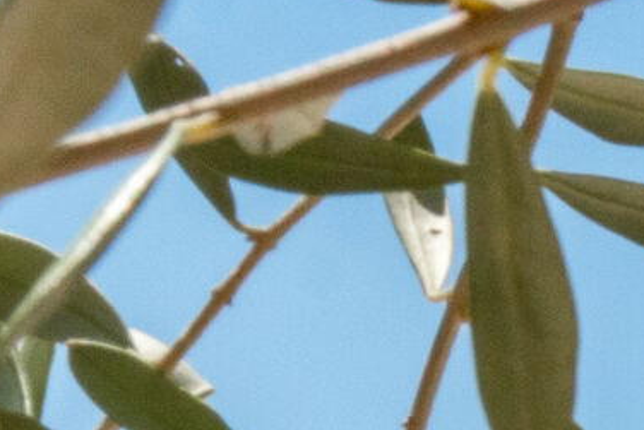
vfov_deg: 6.6
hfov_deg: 9.0
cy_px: 1385
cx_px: 1915
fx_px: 3328
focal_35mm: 186
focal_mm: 16.7
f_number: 18
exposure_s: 1/250
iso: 320
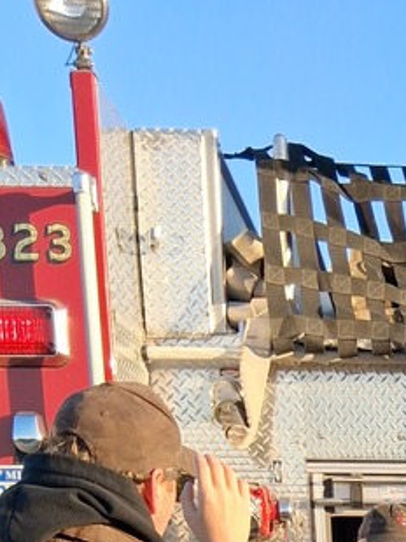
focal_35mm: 86
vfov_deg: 19.0
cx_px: 626
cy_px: 888
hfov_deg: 15.6
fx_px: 1347
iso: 25
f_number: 1.8
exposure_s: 1/182
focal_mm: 3.98
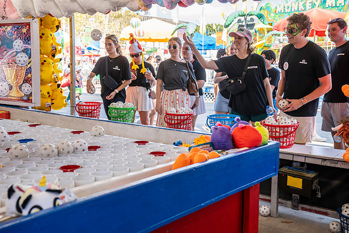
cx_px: 174
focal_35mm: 42
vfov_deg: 31.9
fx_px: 407
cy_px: 116
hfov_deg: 46.4
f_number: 4.5
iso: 200
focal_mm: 42
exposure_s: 1/200
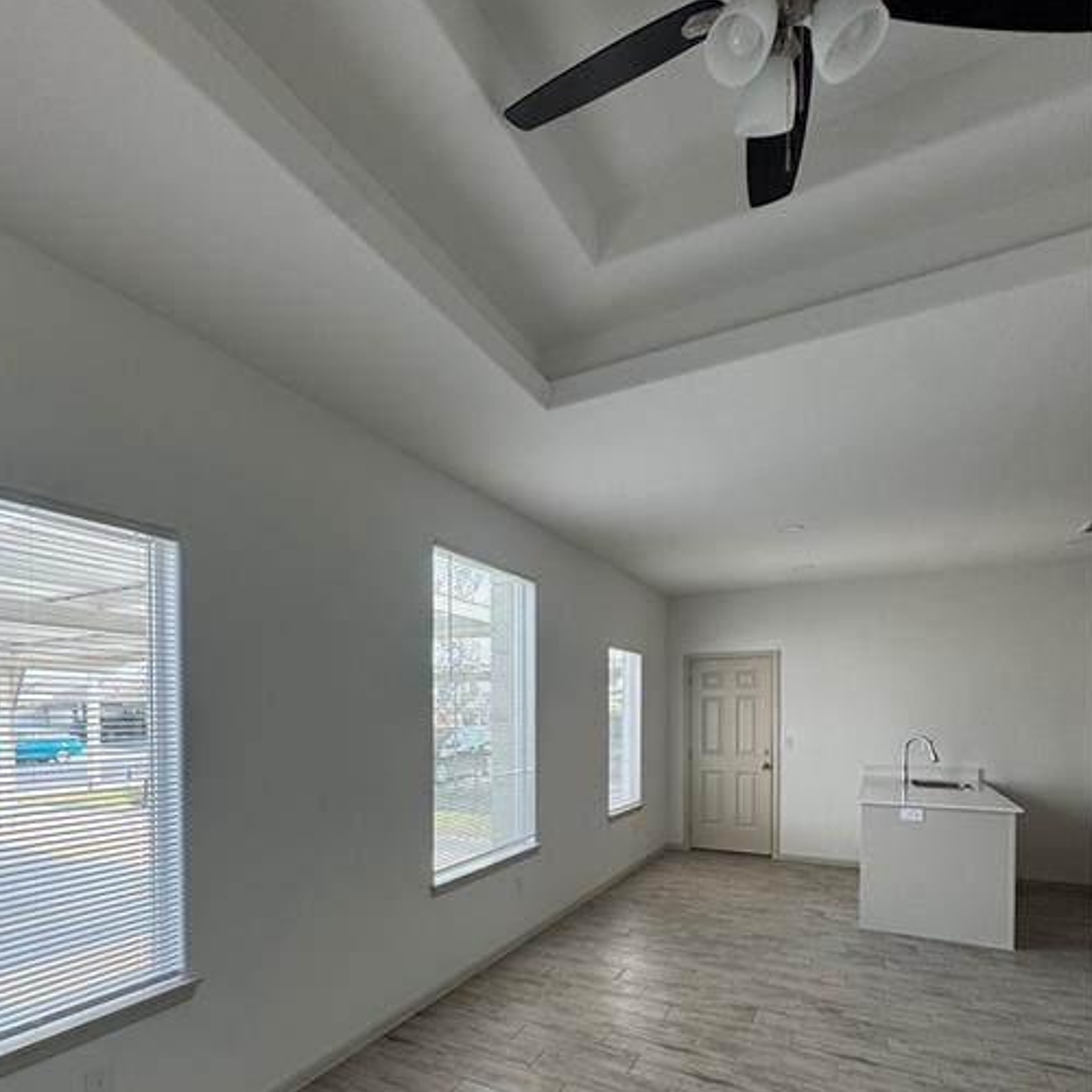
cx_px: 472
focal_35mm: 19
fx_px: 678
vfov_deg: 75.3
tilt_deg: -1.2
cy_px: 725
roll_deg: -0.3
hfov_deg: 77.3
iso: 80
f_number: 2.2
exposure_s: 1/99
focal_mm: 2.22
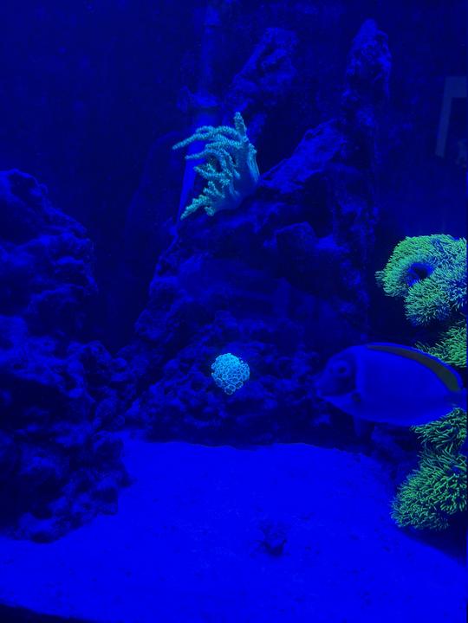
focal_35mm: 26
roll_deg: -0.6
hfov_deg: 53.1
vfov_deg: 67.3
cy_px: 312
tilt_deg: -19.3
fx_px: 469
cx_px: 234
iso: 80
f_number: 1.6
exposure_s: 1/60
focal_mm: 5.96
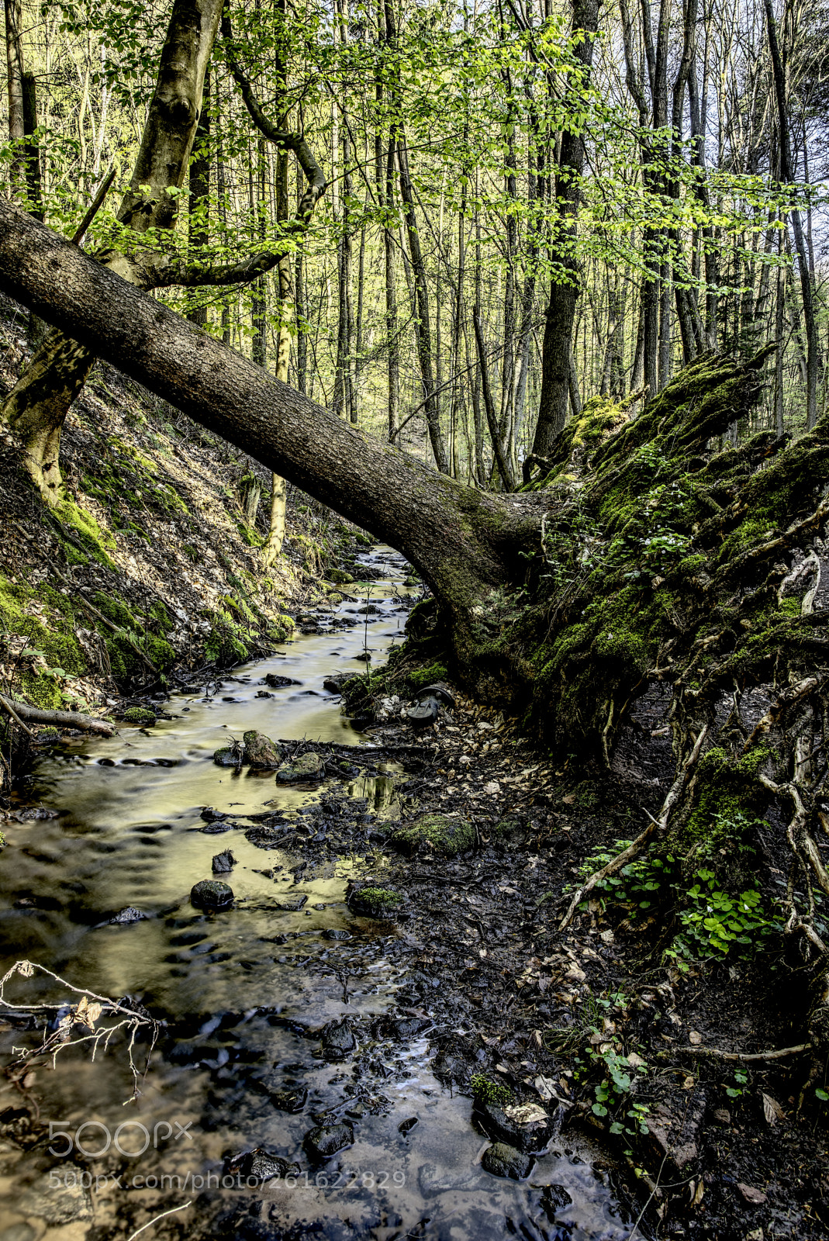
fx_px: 1035
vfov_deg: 61.9
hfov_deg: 43.7
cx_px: 414
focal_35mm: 30
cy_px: 620
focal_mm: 30
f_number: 13
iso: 100
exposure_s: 1/2.5
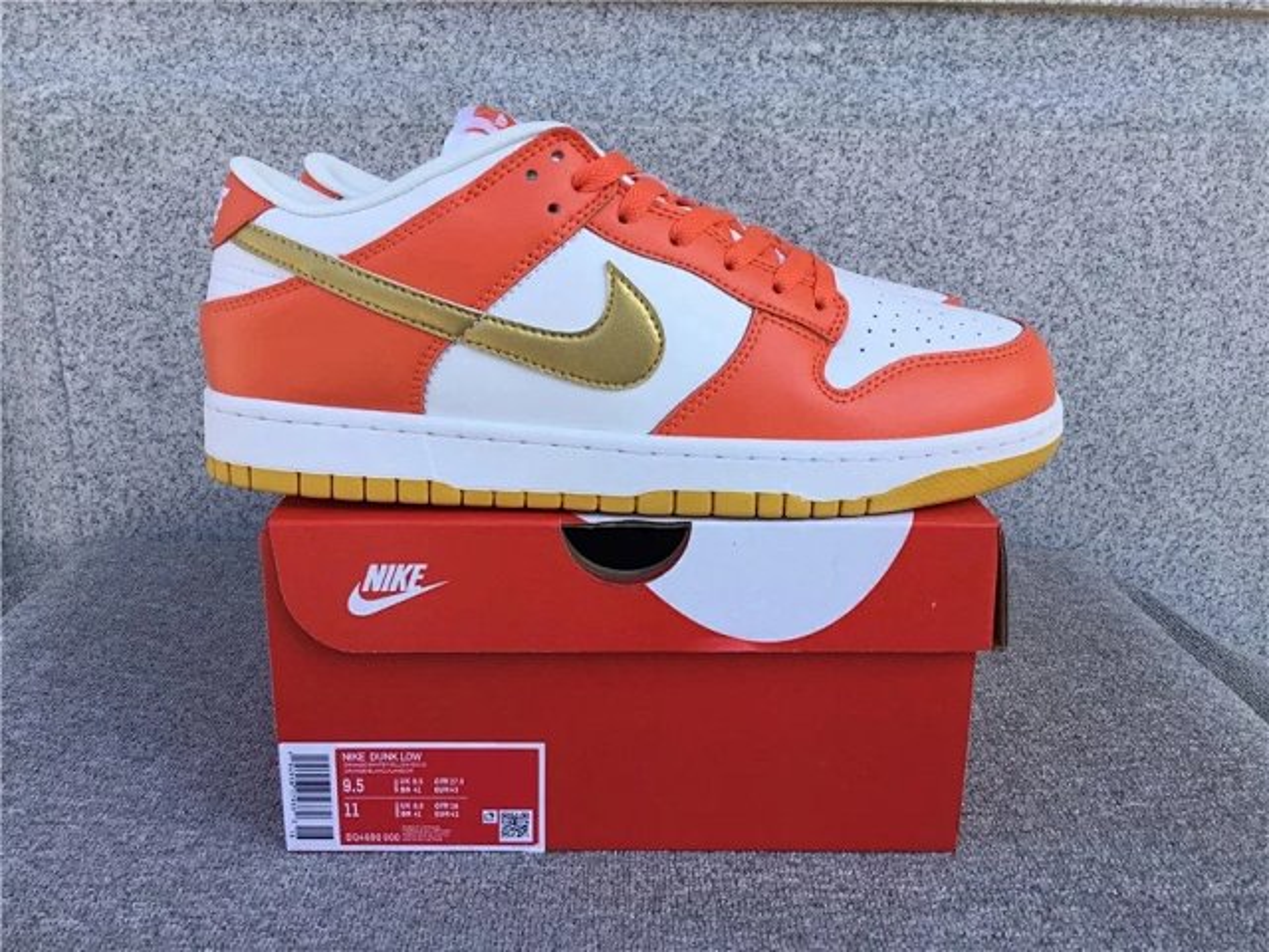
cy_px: 476
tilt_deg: -16.5
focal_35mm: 31
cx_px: 634
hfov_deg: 58.4
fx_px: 1136
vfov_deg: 45.4
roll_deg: -0.4
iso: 25
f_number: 2.4
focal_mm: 3.3
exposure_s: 1/497
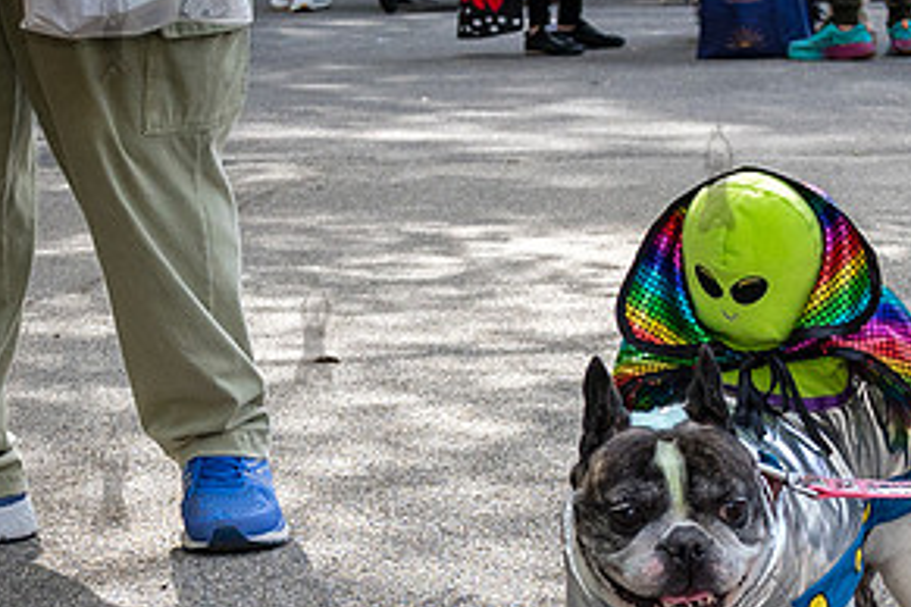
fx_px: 3871
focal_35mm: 153
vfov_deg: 8.9
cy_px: 535
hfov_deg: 13.4
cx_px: 600
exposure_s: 1/1000
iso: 1000
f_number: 5
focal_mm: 35
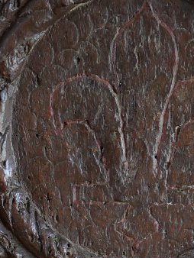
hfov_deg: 7.0
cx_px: 135
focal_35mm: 213
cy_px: 213
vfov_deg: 9.3
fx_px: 1590
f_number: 2.8
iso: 640
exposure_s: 1/60
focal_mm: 30
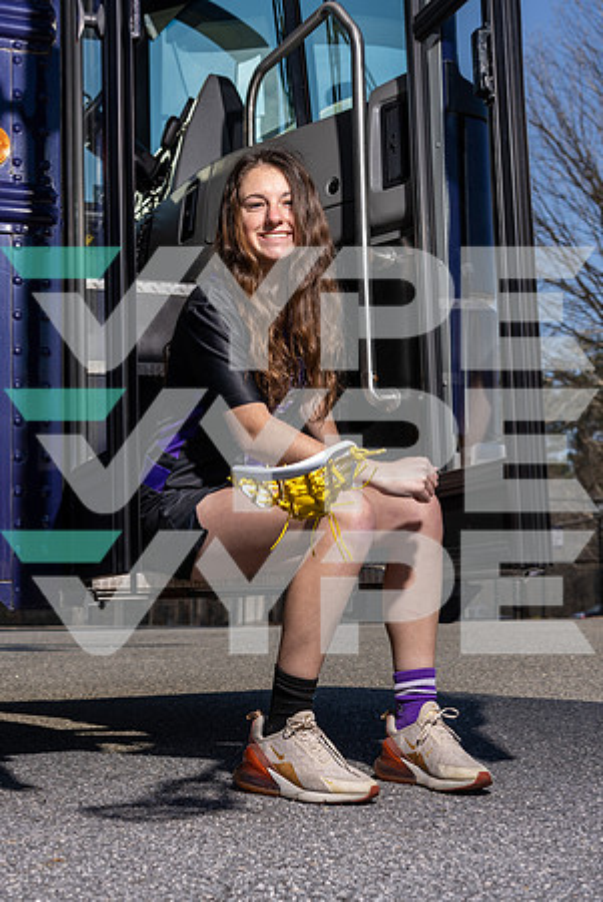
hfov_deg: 27.1
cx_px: 302
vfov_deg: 39.6
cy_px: 451
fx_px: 1253
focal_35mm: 50
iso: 64
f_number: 6.3
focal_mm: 50
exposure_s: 1/400
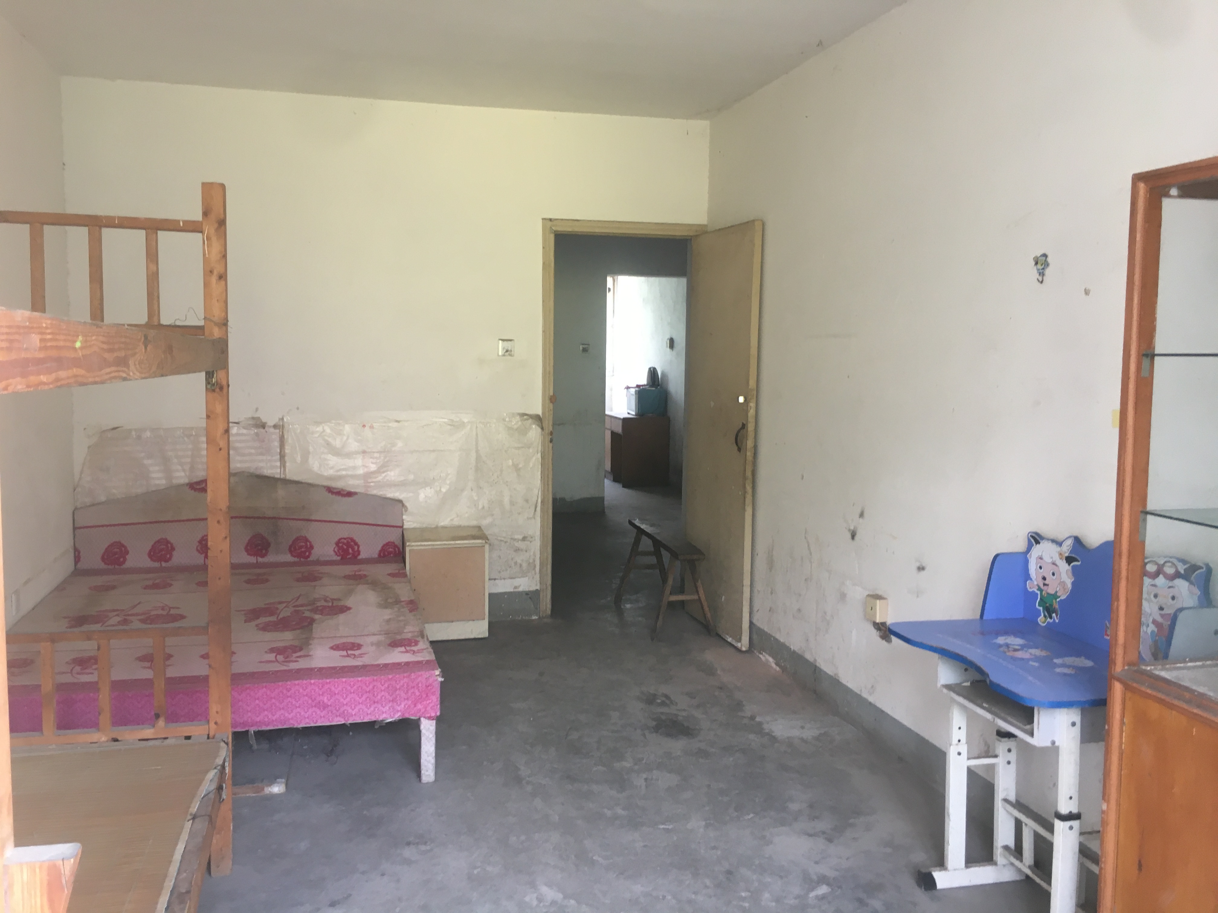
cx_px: 609
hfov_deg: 61.7
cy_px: 456
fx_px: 1020
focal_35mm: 29
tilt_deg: -4.3
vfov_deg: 48.2
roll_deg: +0.5
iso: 64
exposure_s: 1/33
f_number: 2.2
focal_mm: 4.15
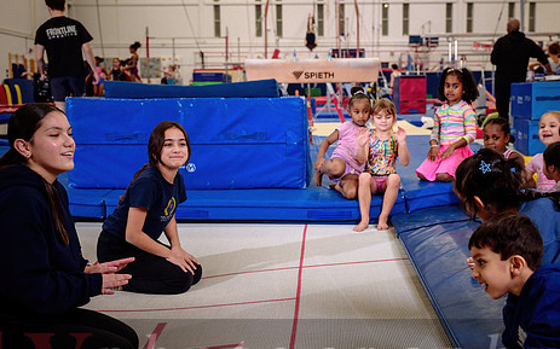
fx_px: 732
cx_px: 317
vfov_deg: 26.8
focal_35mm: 48
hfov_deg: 41.8
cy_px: 194
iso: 1600
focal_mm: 36
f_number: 3.5
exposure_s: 1/400
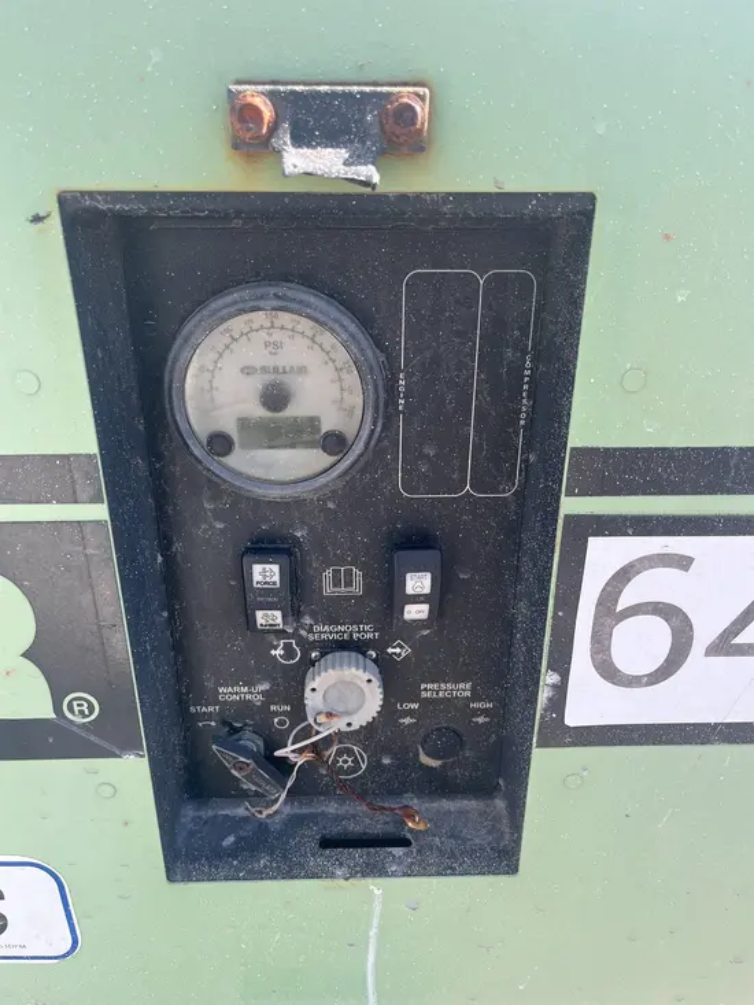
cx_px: 377
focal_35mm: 26
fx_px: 755
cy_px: 502
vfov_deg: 67.3
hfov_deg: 53.1
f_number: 1.6
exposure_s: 1/592
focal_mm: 5.1
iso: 50
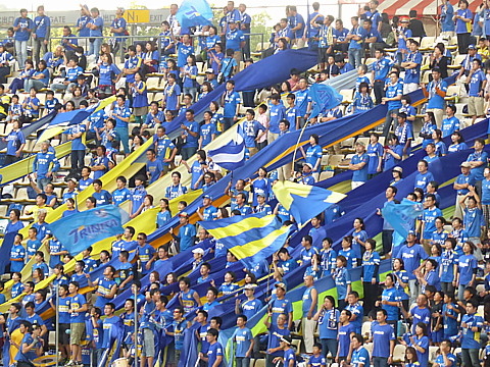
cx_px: 245
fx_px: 4416
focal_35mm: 312
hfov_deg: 6.4
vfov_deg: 4.8
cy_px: 184
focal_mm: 55.7
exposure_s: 1/160
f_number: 5.9
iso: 800
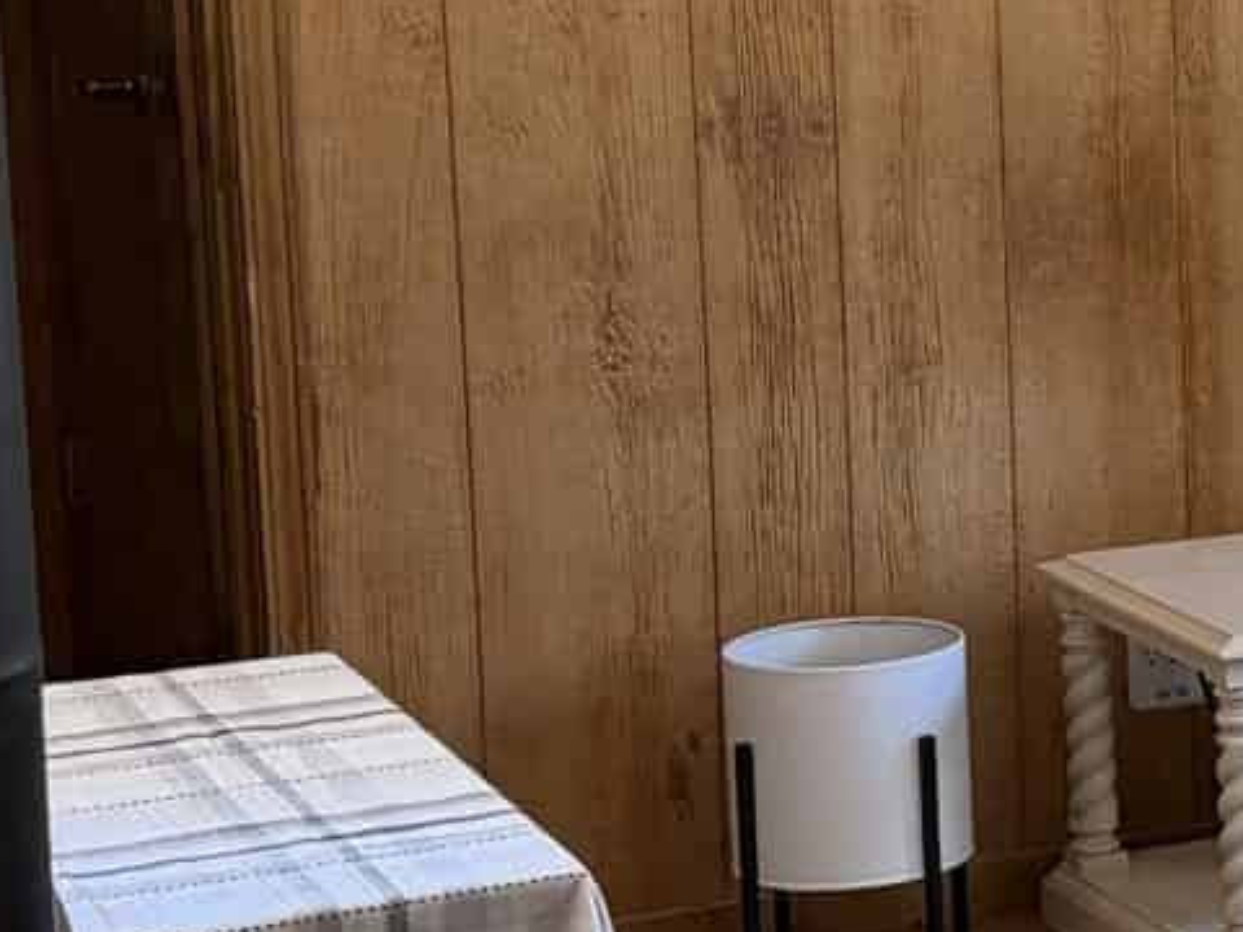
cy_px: 282
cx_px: 2041
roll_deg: +1.4
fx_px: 4596
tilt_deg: -10.2
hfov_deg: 14.1
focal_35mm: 128
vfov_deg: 11.6
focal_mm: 6.76
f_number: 1.78
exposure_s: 1/120
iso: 320
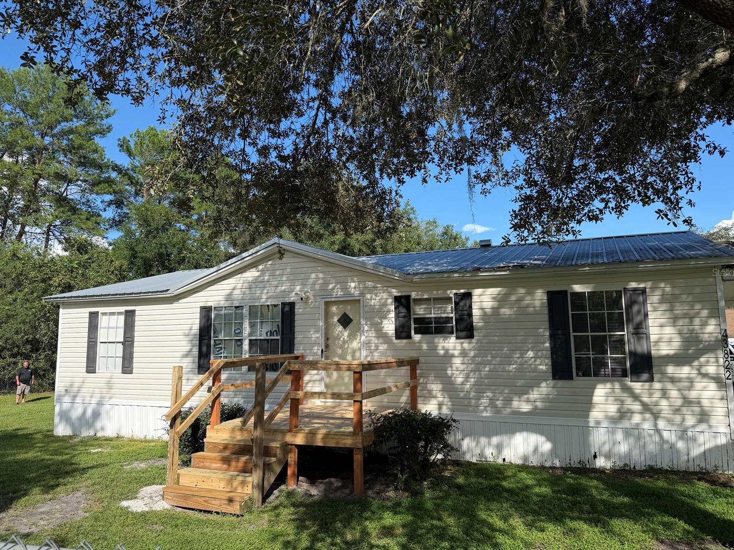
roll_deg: +0.7
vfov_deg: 54.9
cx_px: 375
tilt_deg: +9.2
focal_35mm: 25
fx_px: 530
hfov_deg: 69.4
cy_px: 272
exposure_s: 1/4167
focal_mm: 6.76
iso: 100
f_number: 1.78
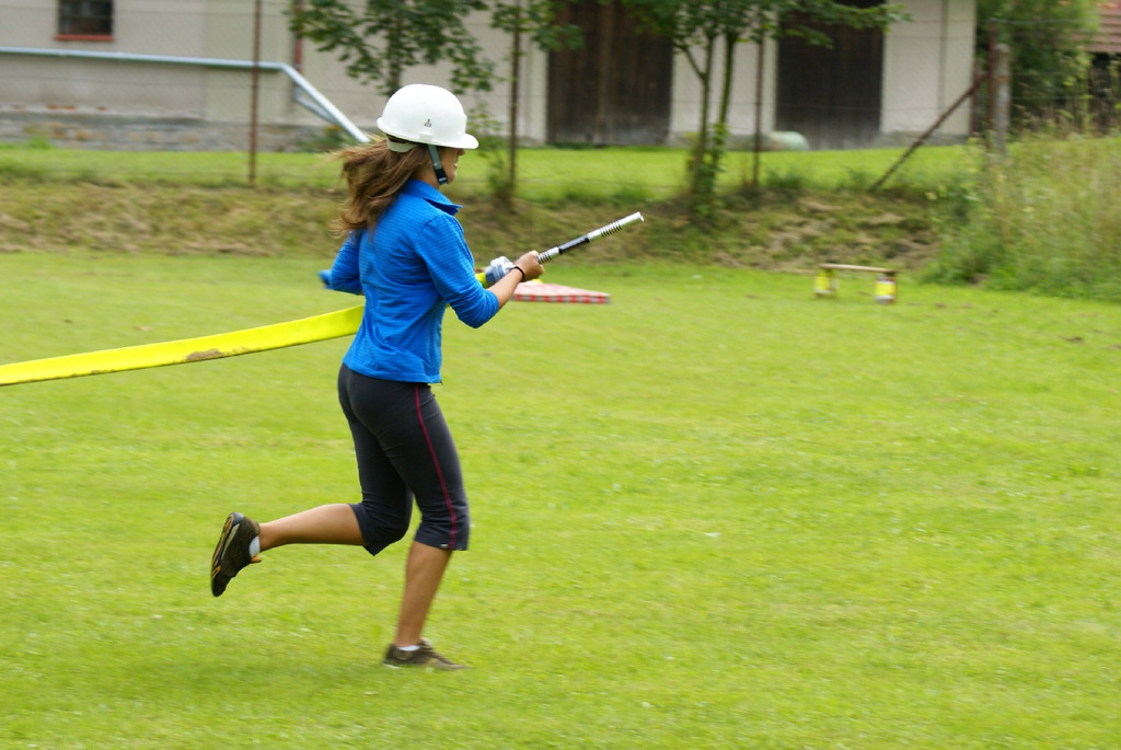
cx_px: 560
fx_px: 5143
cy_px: 375
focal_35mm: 165
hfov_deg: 12.4
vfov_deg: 8.3
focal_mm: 110
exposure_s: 1/250
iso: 200
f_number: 5.6
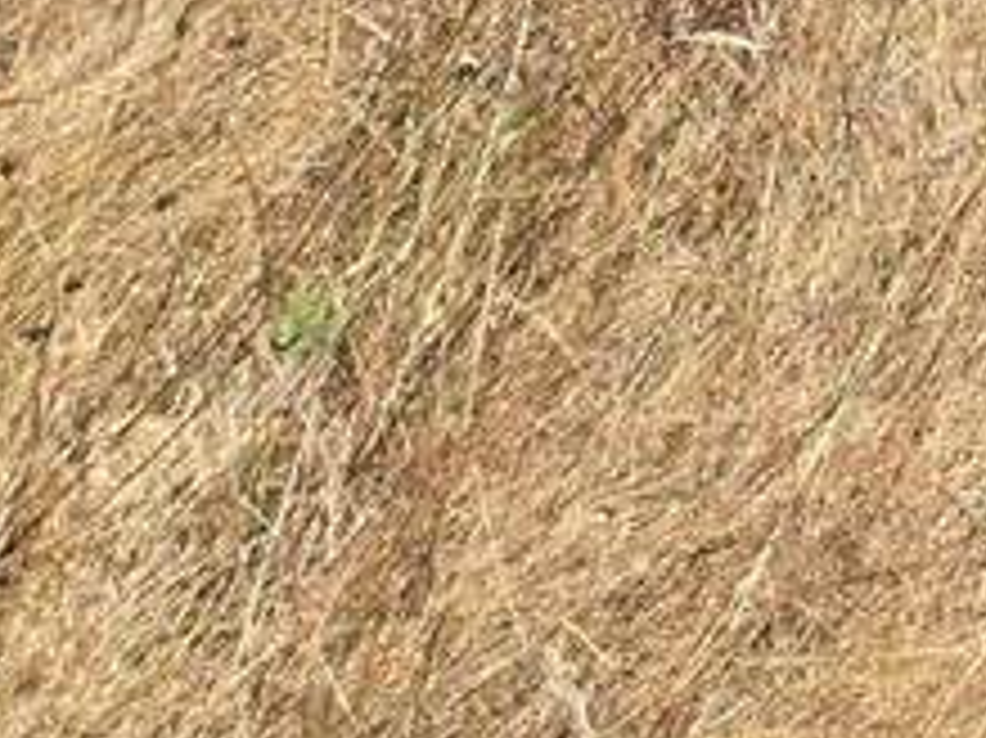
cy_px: -1116
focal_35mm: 76
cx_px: 2031
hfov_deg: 17.4
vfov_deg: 13.3
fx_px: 2164
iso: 50
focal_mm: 2.2
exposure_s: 1/1132
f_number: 2.2
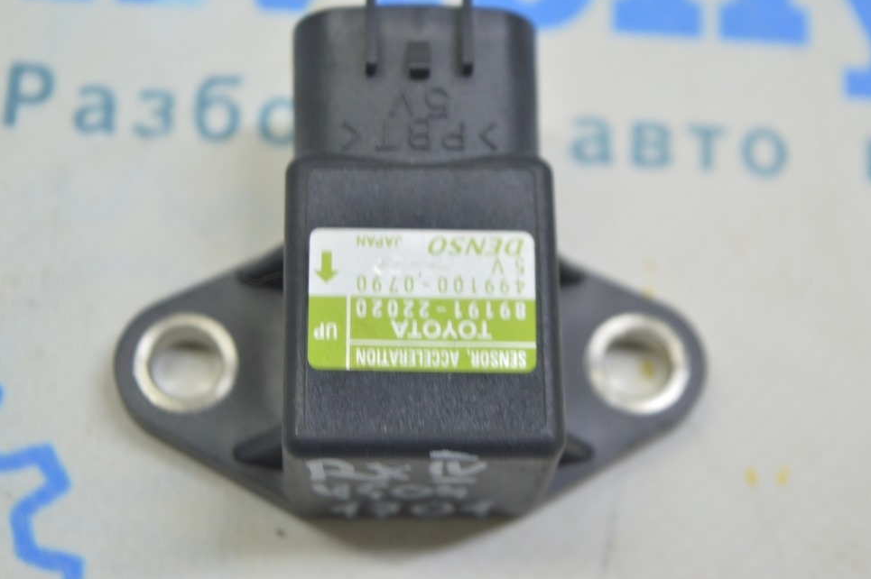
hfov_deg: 23.3
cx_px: 418
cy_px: 275
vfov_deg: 15.6
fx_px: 2116
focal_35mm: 88
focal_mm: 55
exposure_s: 1/20
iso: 400
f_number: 5.6
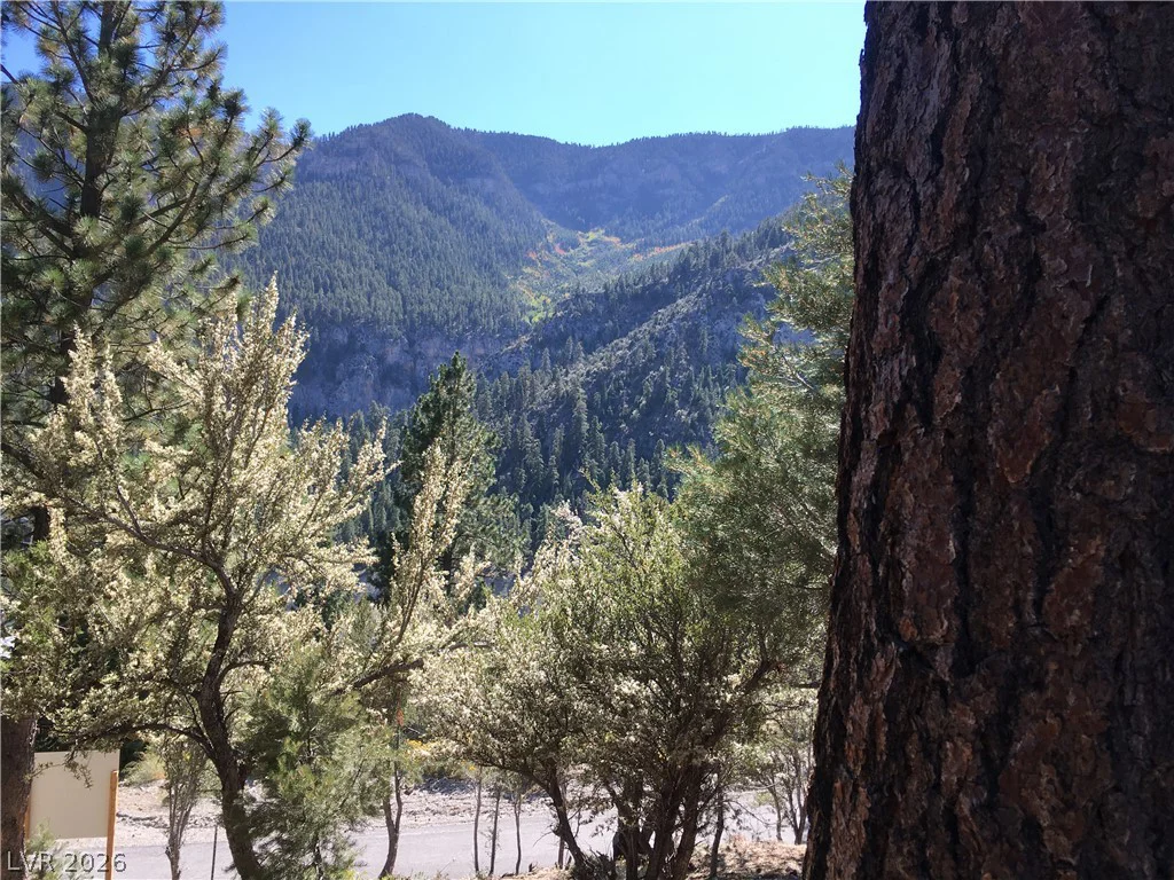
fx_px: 984
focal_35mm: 29
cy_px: 440
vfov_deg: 48.2
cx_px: 587
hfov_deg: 61.7
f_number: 2.2
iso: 25
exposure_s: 1/530
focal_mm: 4.15
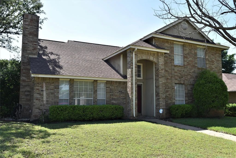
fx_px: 210
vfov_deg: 41.1
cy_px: 79
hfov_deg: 58.7
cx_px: 118
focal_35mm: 32
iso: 100
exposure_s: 1/200
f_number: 7.1
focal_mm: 32
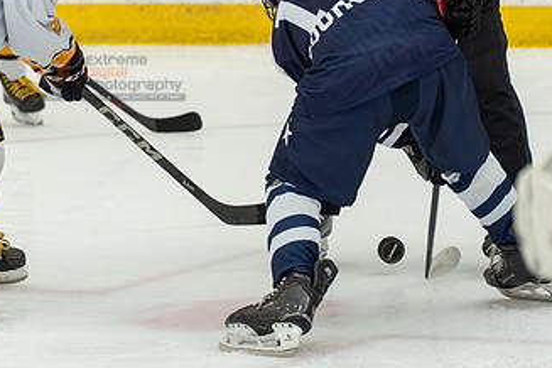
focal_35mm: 399
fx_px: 6118
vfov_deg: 3.4
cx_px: 115
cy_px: 75
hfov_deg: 5.2
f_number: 3.5
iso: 800
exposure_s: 1/1600
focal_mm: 150
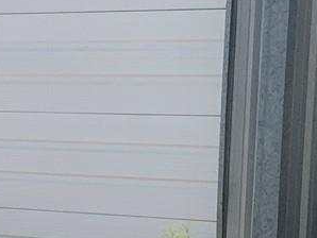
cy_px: 299
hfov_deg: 9.7
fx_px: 1824
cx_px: -150
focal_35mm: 199
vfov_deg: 7.4
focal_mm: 3
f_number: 1.8
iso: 16
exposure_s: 1/2058
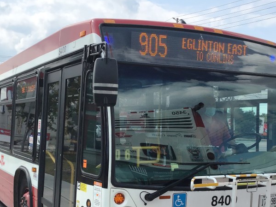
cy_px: 156
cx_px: 125
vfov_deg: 27.1
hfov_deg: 36.1
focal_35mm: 53
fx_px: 422
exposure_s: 1/1164
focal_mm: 3.3
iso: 25
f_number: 2.4
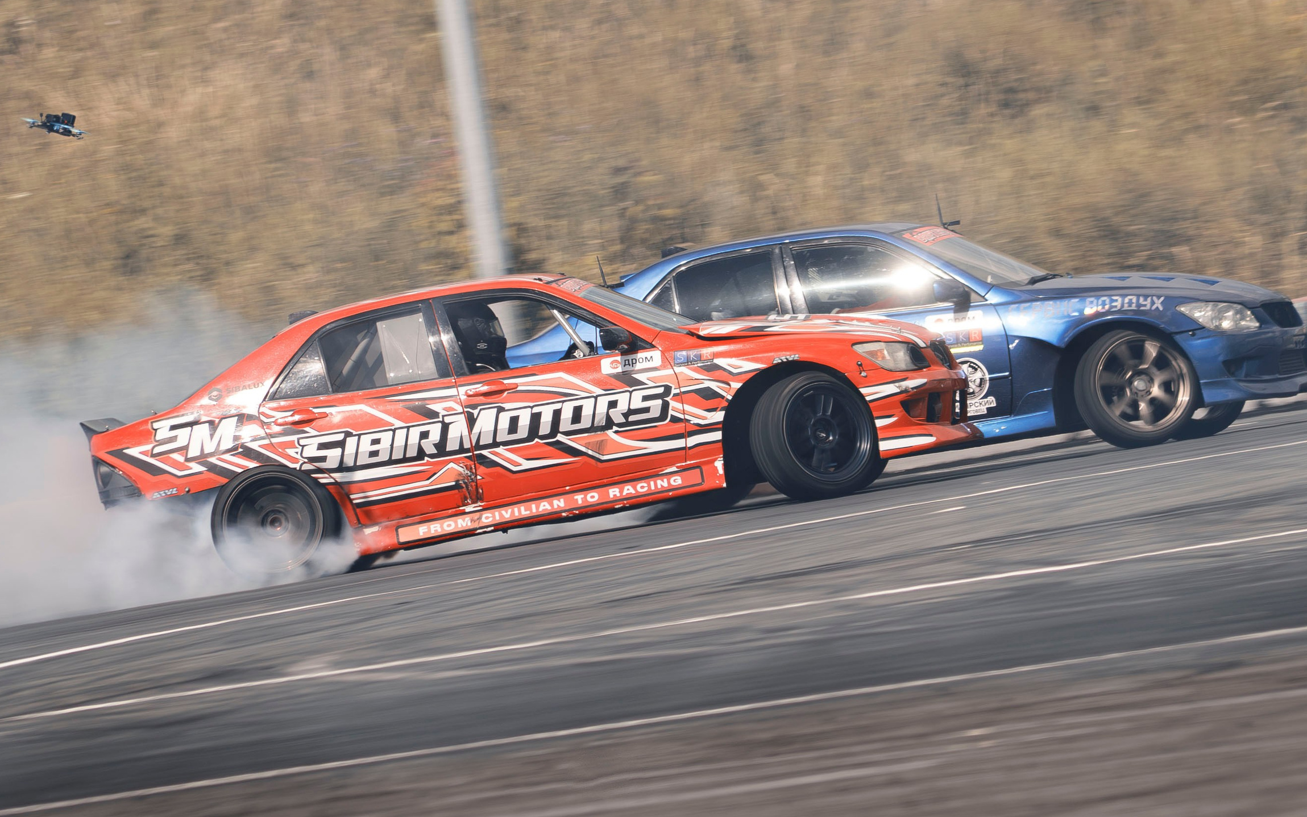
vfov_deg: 2.9
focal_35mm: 456
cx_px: 759
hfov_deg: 4.6
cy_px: 400
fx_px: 16243
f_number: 10
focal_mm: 200
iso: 100
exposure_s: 1/125
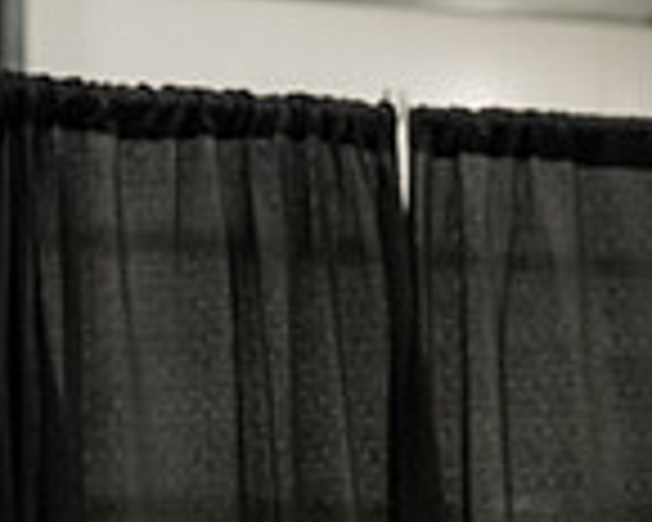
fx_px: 5056
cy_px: 547
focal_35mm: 262
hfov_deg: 7.2
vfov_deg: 5.9
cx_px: 1030
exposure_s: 1/250
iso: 6400
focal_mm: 70
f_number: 5
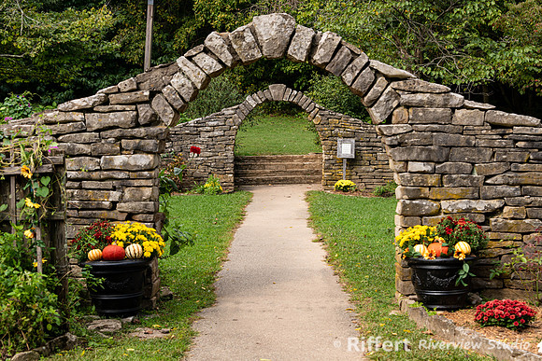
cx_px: 271
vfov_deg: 20.0
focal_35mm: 68
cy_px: 180
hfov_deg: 29.6
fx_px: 1027
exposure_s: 1/50
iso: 64
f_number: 8
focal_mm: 68
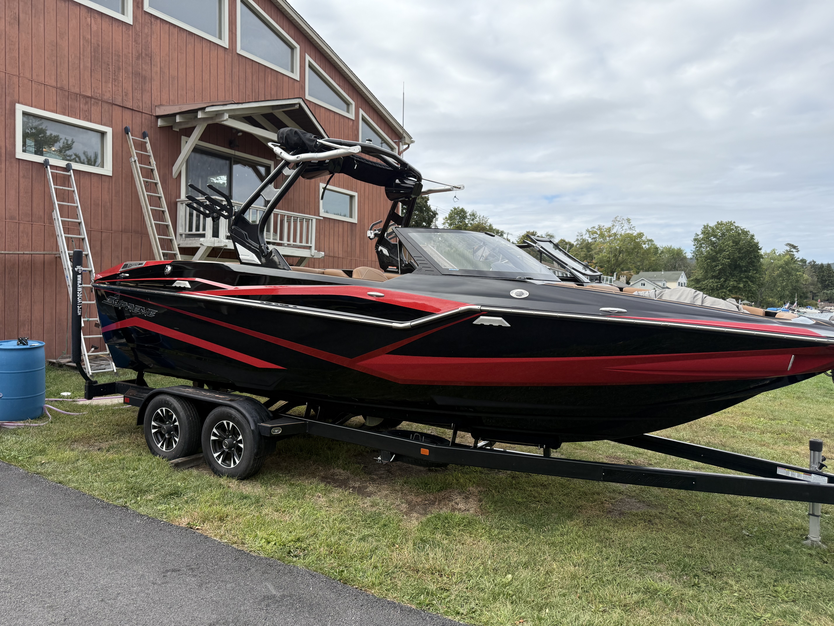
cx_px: 417
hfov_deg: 71.6
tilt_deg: -2.4
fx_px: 578
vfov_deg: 56.8
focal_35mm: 24
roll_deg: -1.3
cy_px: 313
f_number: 1.78
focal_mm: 6.76
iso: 100
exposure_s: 1/2232
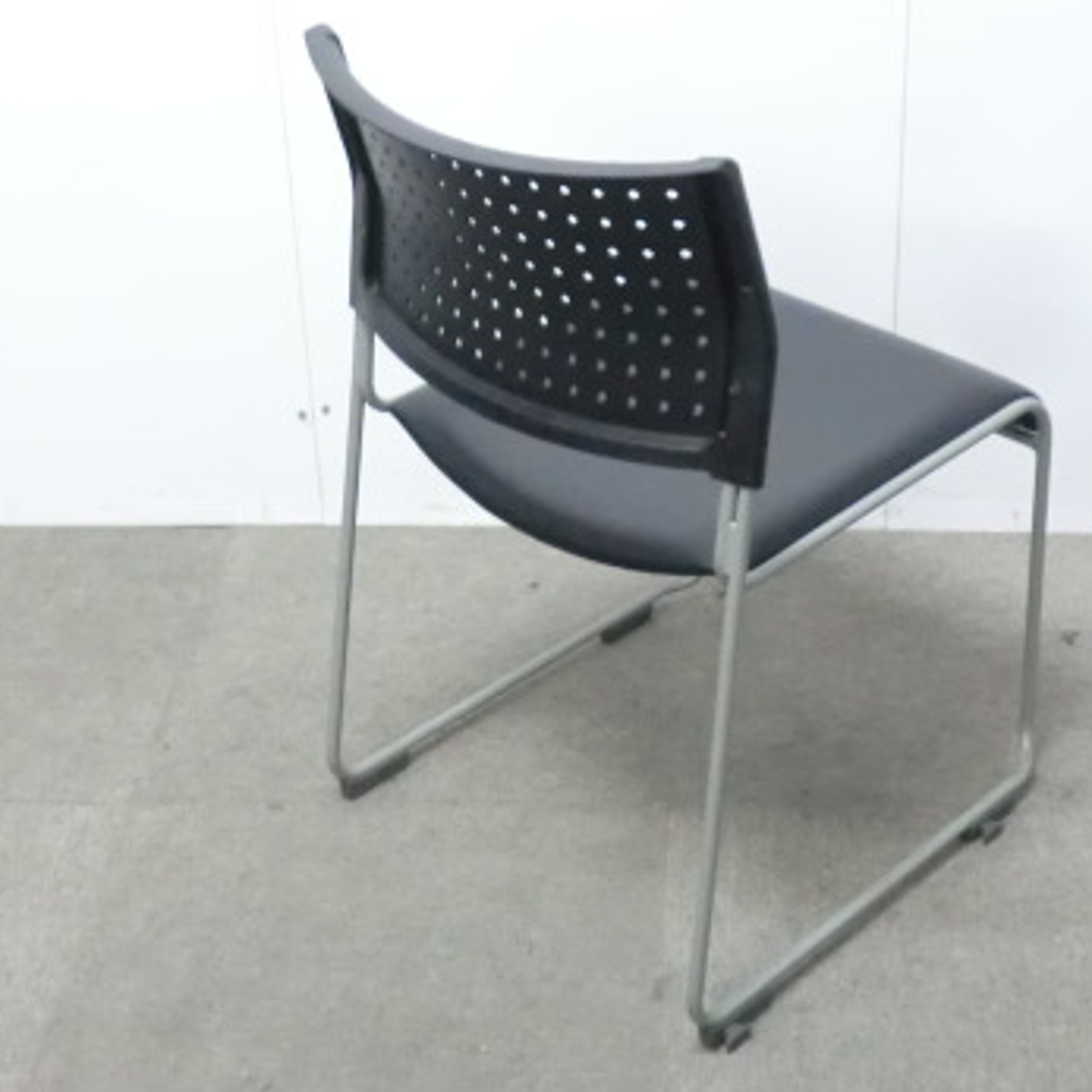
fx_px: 2213
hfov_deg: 27.7
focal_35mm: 62
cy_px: 349
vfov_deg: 27.5
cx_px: 658
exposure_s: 1/25
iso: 800
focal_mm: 6.9
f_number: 3.9
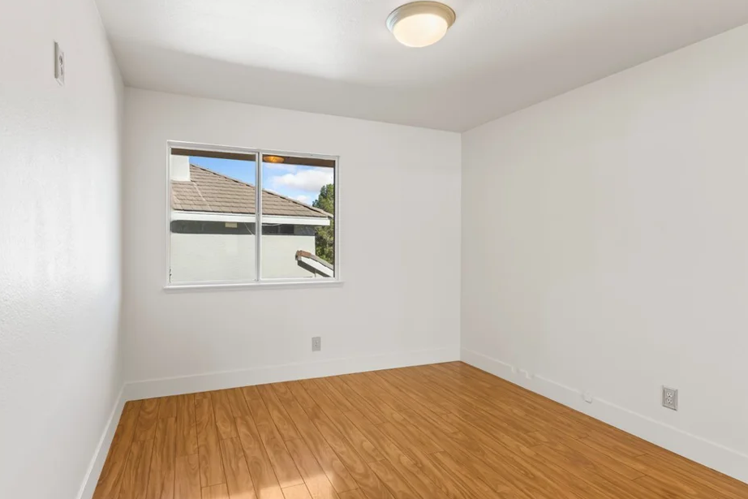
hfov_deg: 83.8
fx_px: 416
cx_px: 342
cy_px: 245
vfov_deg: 61.9
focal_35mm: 20
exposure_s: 1/1.67
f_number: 8
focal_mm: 18
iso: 400
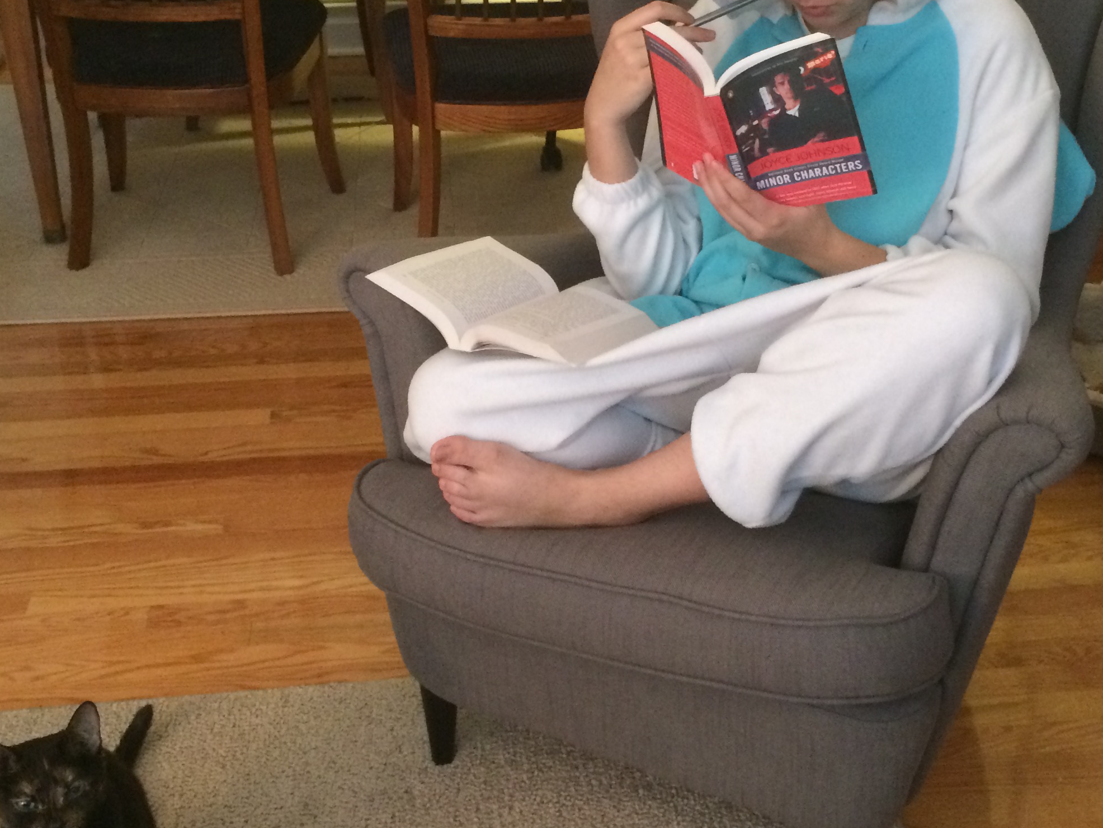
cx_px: 569
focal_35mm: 48
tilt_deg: -28.0
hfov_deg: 39.7
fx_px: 1529
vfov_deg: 30.3
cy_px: 381
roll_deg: -0.8
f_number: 2.2
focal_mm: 4.15
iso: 320
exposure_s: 1/17
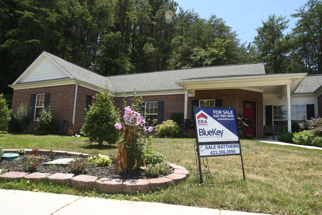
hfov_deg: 73.7
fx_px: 215
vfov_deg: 53.2
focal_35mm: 24
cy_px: 108
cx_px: 161
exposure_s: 1/80
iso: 125
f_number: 10
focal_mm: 24
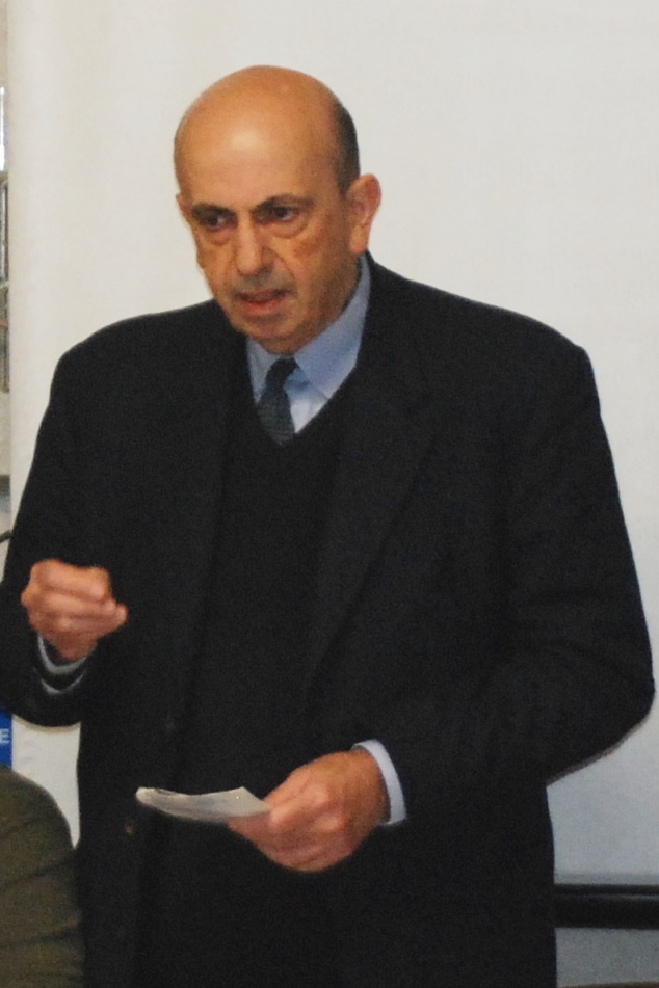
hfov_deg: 18.2
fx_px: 2059
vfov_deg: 27.0
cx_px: 330
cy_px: 494
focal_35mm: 75
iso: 640
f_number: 5
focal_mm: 50
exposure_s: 1/60
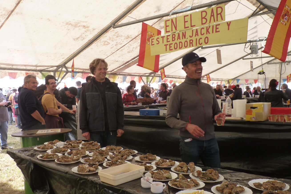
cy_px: 117
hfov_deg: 57.2
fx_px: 267
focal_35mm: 33
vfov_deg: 39.8
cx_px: 135
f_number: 3.2
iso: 125
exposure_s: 1/100
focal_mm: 4.9
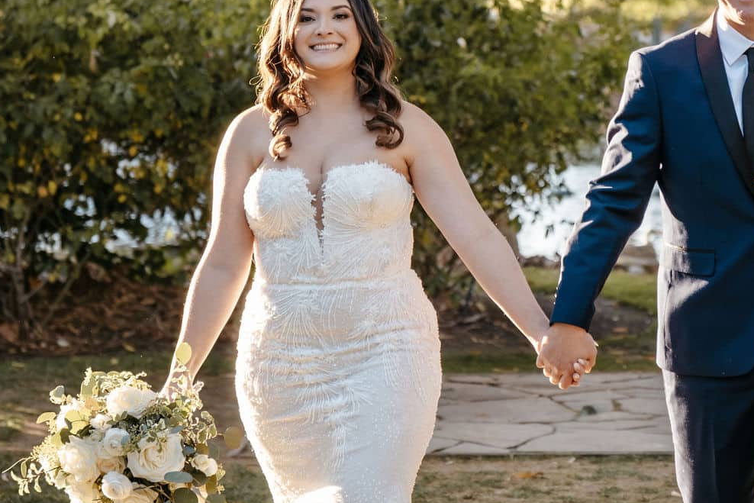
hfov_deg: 12.1
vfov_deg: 8.1
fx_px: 3561
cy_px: 160
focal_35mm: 170
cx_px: 495
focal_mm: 70
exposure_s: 1/250
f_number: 3.2
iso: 320
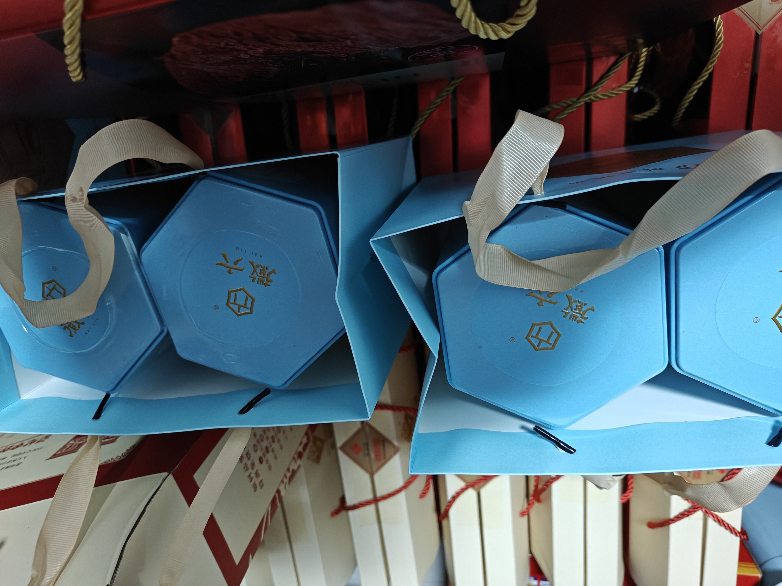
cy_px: 293
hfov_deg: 71.6
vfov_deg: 56.8
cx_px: 391
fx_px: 542
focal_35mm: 24
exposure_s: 1/25
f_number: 1.8
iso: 1250
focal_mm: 5.59
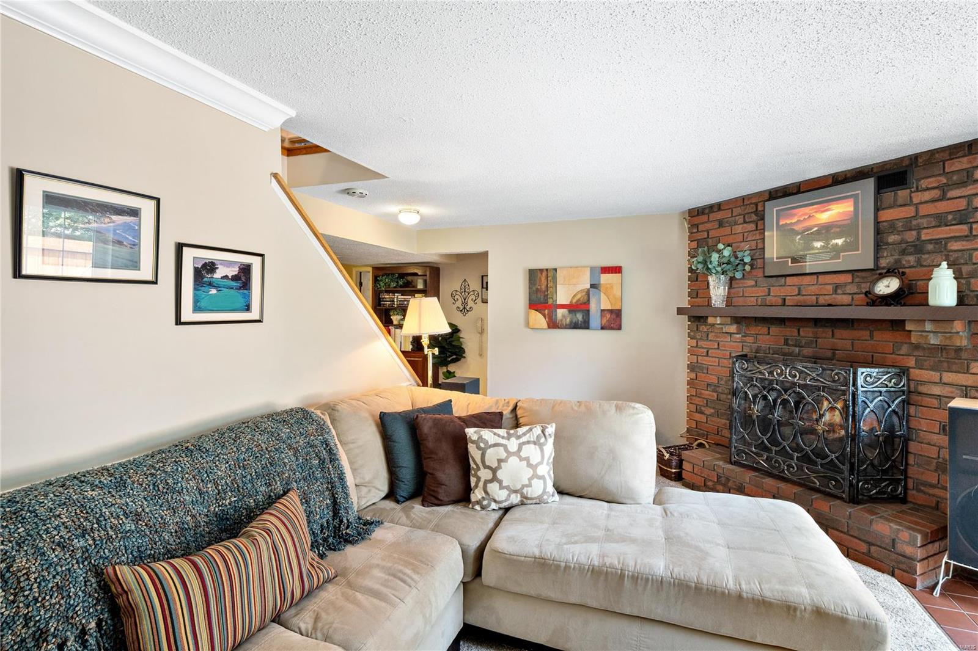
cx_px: 489
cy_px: 326
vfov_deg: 73.7
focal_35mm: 16
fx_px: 435
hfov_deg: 96.7
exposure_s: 1/4
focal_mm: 8
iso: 400
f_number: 8
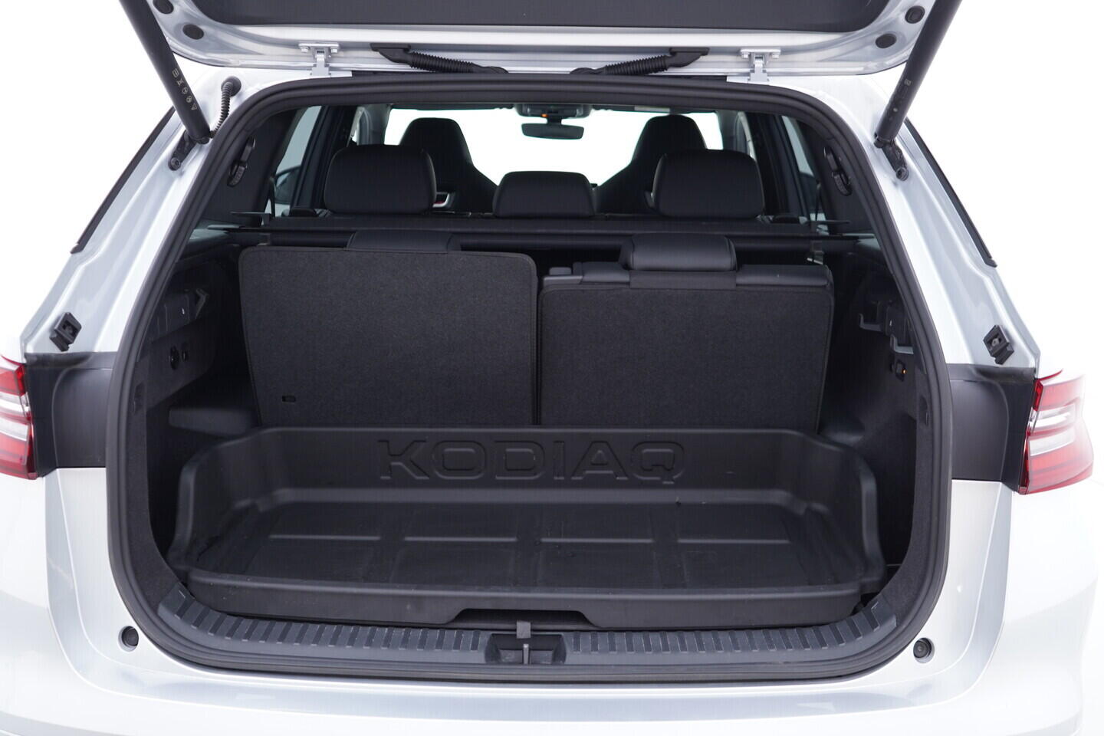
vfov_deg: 36.9
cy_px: 368
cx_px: 552
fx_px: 1104
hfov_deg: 53.1
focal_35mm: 36
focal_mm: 24
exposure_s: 1/40
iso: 250
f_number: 2.8
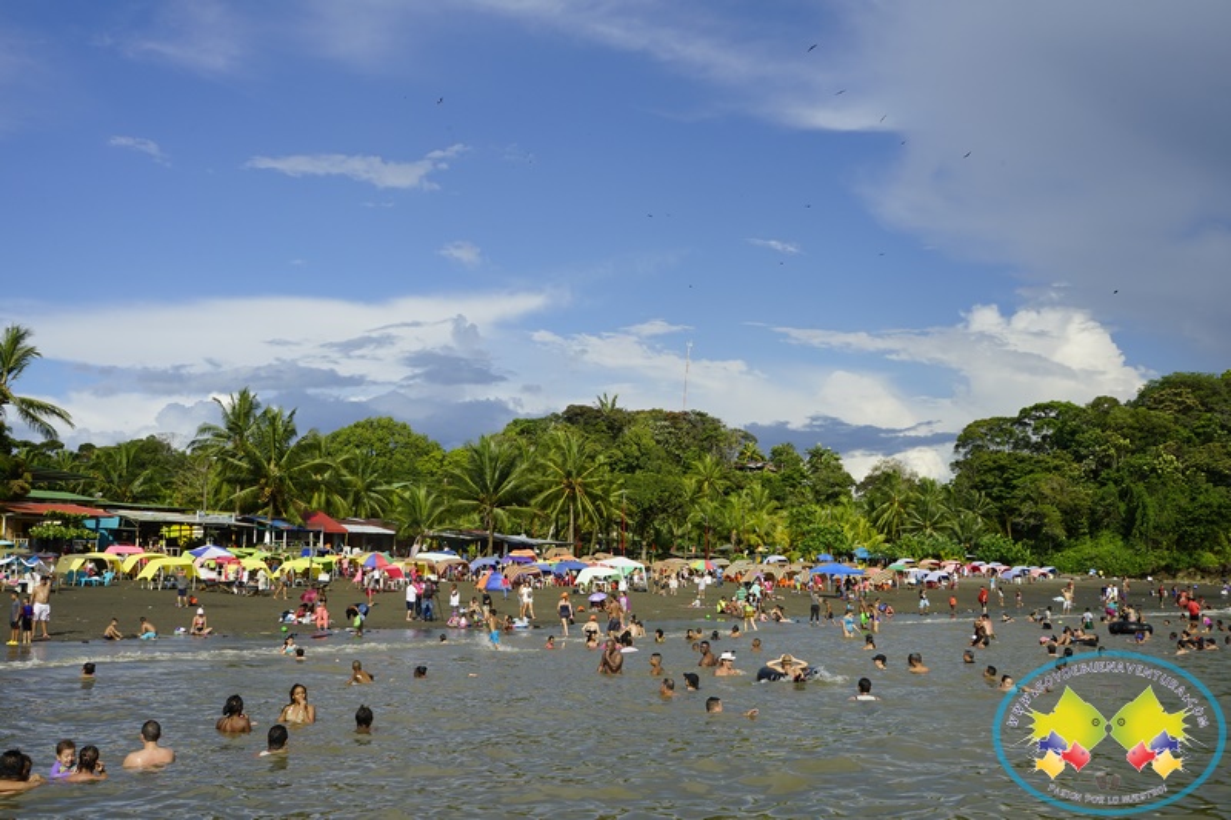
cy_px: 410
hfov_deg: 53.1
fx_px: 1231
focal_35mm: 36
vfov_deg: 36.9
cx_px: 616
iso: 250
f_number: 16
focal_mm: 36
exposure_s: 1/250
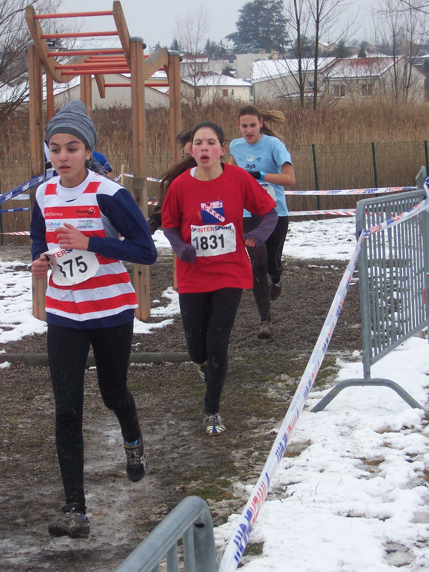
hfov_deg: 11.5
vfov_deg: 15.3
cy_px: 286
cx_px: 214
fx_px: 2132
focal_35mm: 129
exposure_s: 1/250
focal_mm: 20
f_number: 5.6
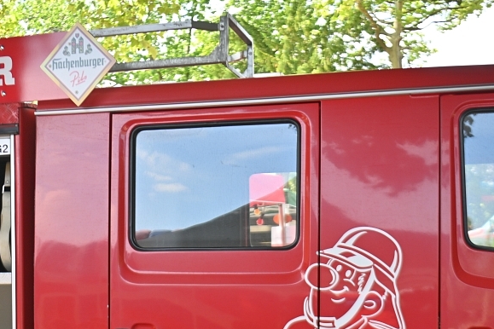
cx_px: 180
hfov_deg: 32.2
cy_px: 298
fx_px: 851
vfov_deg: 21.4
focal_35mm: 62
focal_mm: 24
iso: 160
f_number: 2.8
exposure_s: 1/640
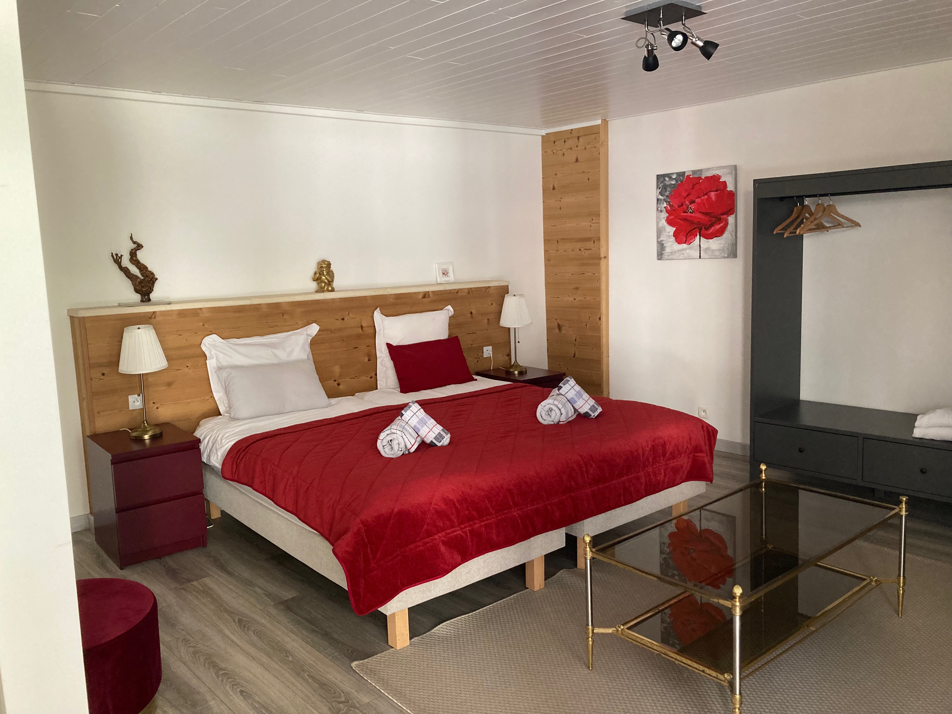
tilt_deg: -7.9
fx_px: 770
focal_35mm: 28
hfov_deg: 63.4
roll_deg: +0.5
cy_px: 357
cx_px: 476
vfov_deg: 49.7
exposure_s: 1/60
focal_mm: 3.99
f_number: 1.8
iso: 250
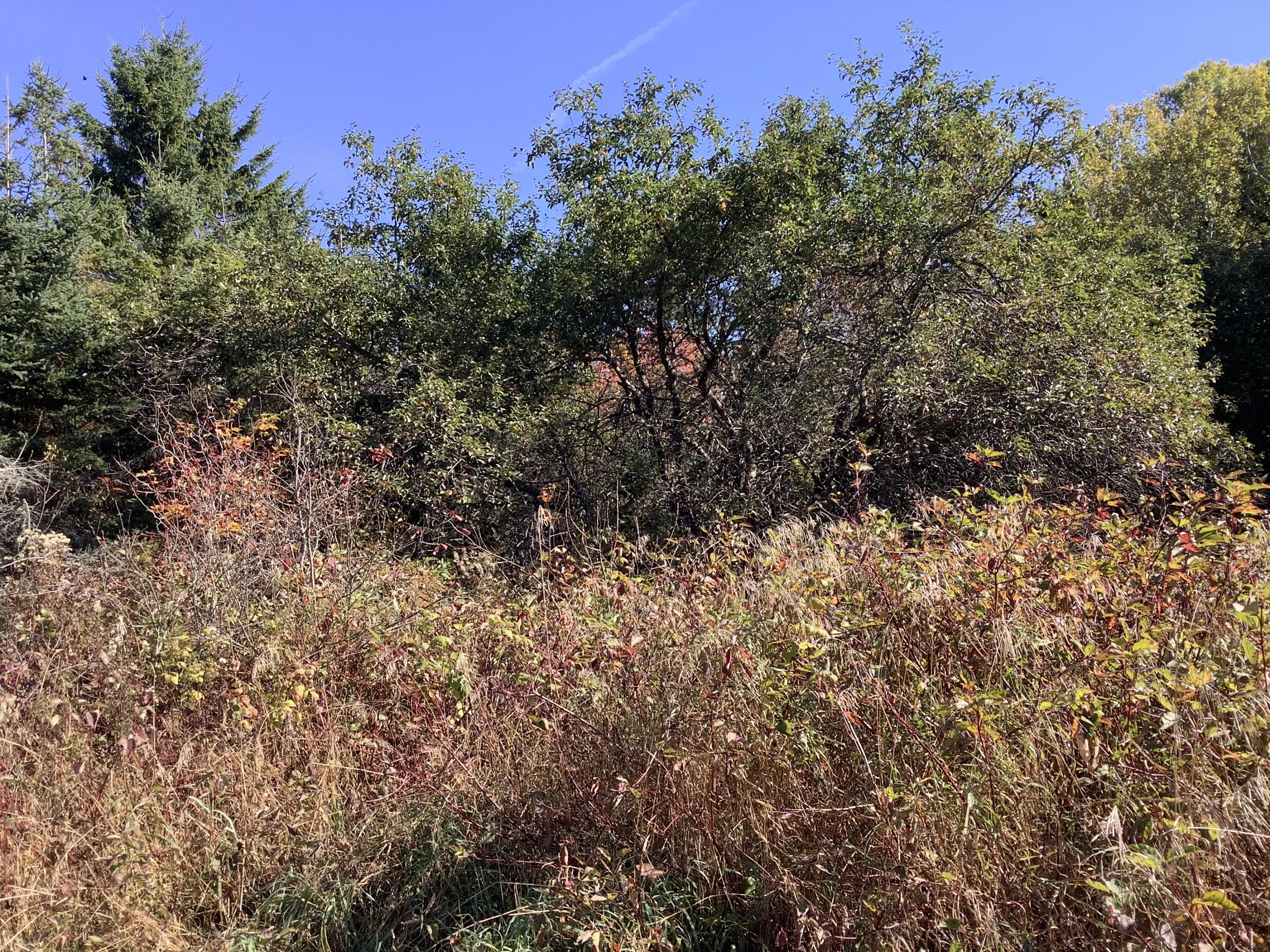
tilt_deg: +7.2
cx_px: 635
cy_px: 476
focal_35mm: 31
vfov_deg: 45.4
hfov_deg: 58.4
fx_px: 1137
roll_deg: +3.4
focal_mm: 3.3
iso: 25
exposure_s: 1/286
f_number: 2.4
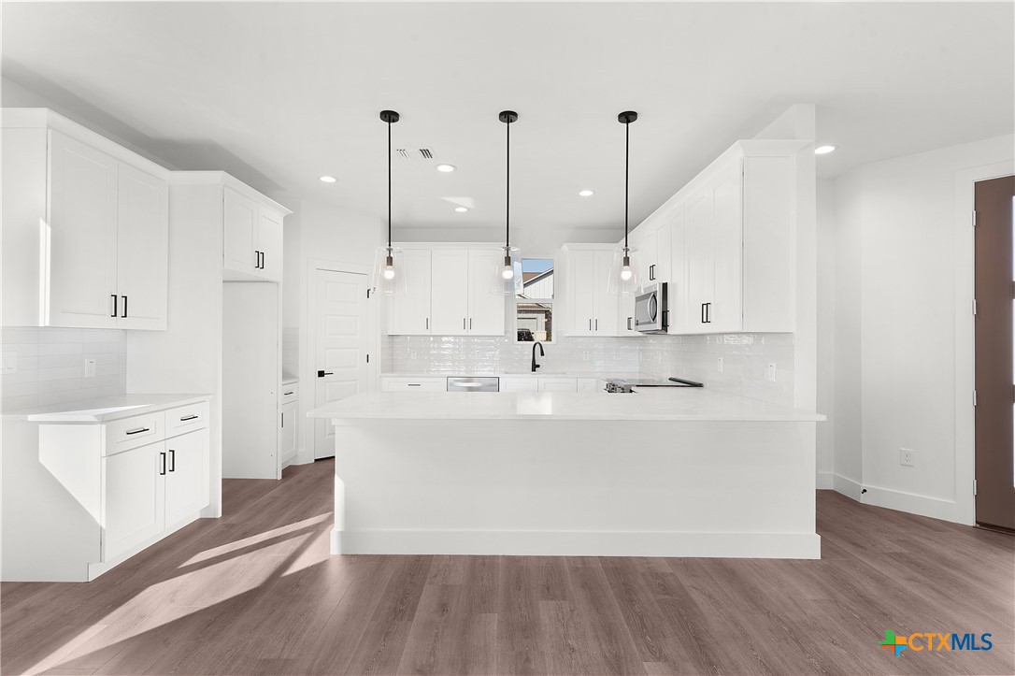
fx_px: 479
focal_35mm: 17
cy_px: 338
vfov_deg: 70.4
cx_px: 508
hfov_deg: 93.3
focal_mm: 17
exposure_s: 1/5
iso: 100
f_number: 10
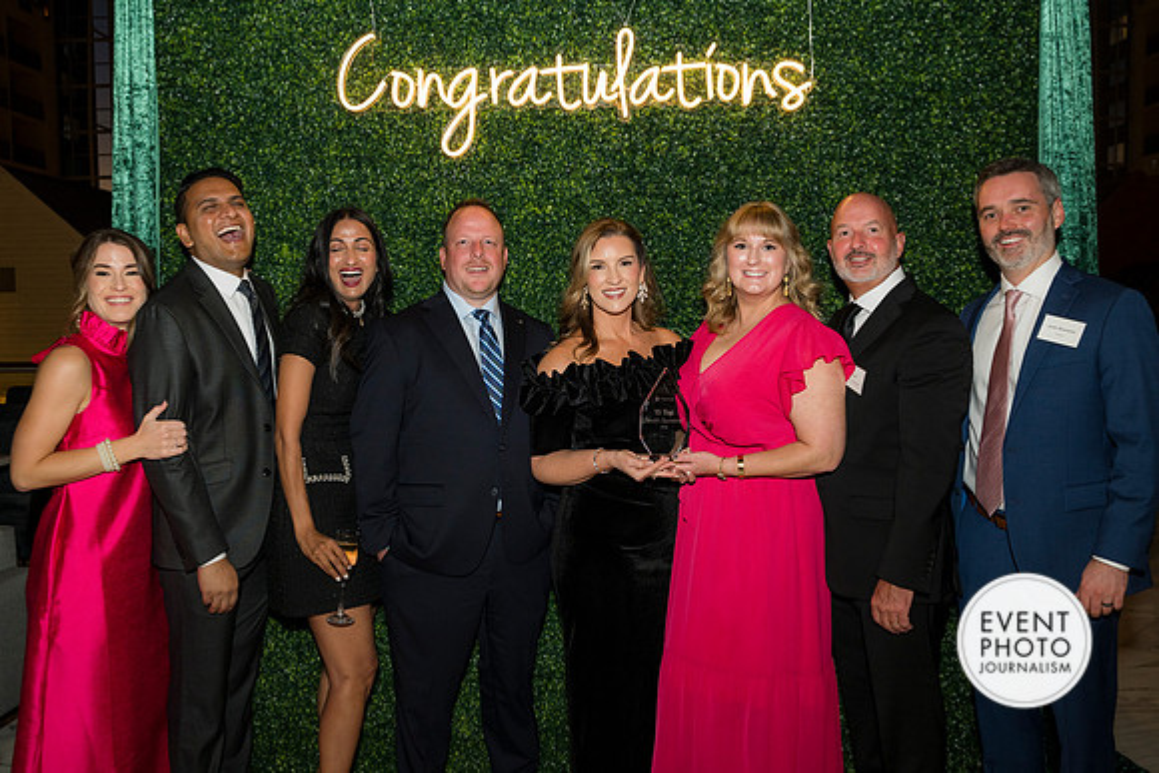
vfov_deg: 41.7
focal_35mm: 32
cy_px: 386
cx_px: 580
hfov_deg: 59.5
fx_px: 1014
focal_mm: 31.5
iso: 800
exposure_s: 1/160
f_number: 5
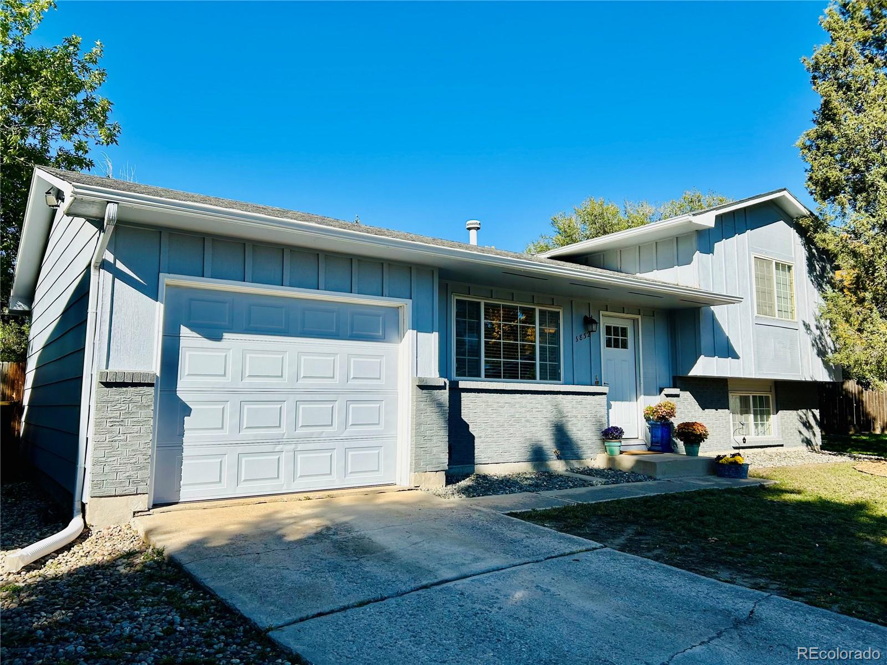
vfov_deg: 53.1
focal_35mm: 26
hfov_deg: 67.3
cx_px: 444
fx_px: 666
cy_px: 332
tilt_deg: +6.7
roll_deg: +0.1
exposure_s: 1/4831
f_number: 1.5
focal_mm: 5.7
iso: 50
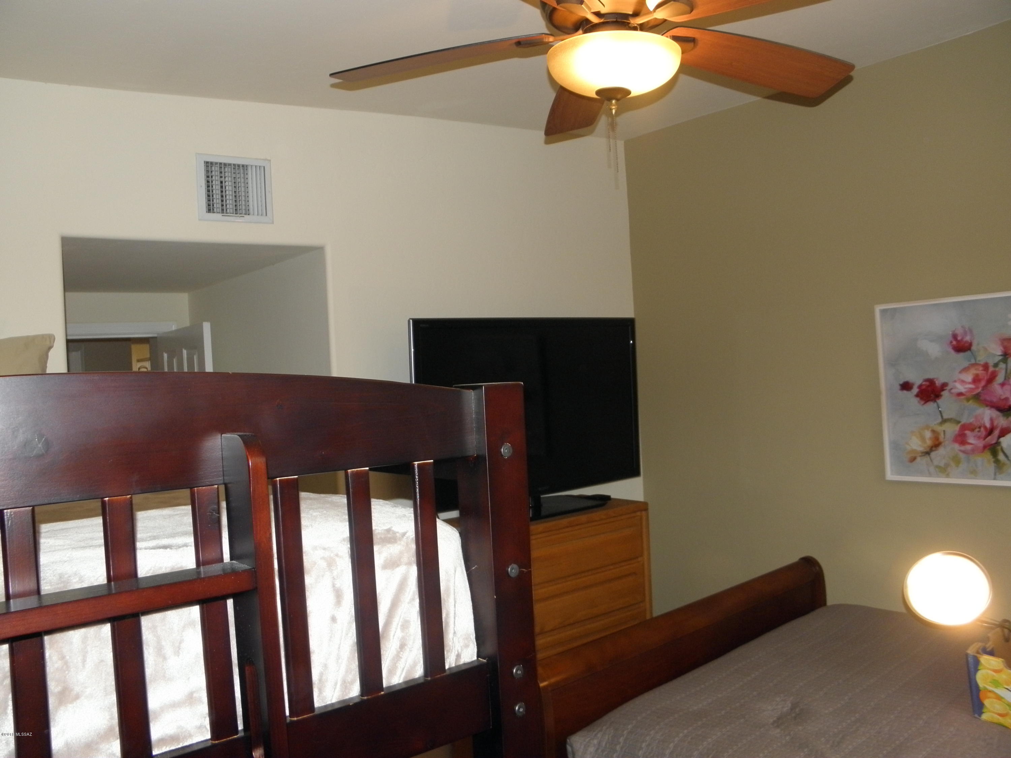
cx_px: 506
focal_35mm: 28
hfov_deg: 63.4
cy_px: 379
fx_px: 818
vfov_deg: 49.7
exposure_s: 1/30
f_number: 3.5
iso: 160
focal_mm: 5
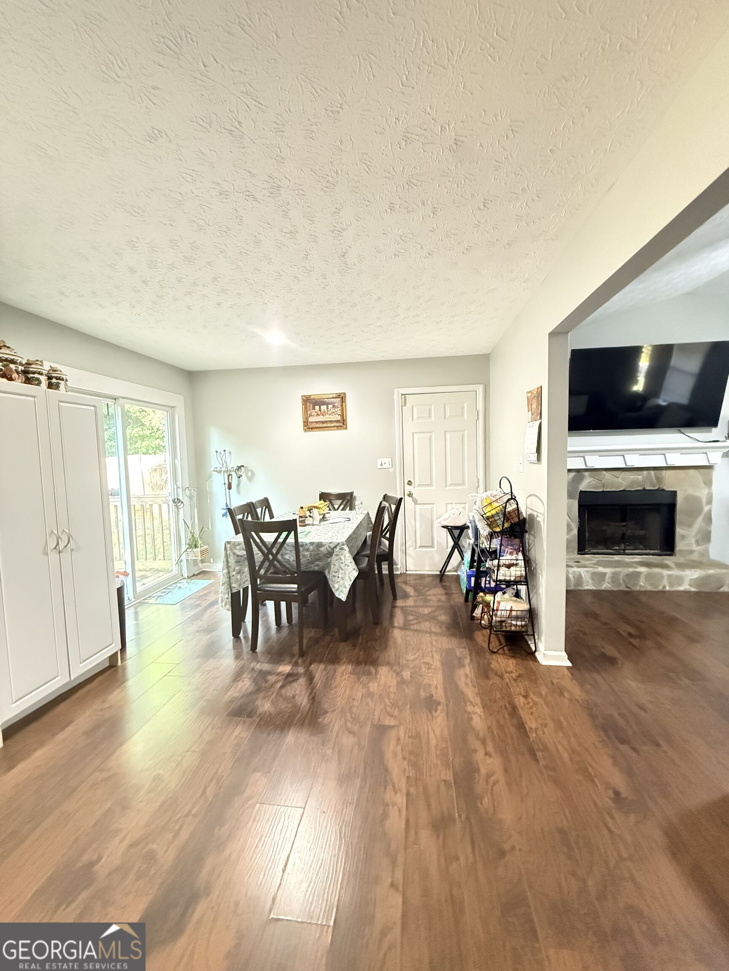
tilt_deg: -3.0
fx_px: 393
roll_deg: +0.9
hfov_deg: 85.7
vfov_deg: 102.1
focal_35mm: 14
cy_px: 486
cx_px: 364
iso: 1250
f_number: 2.2
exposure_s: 1/40
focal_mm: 2.22
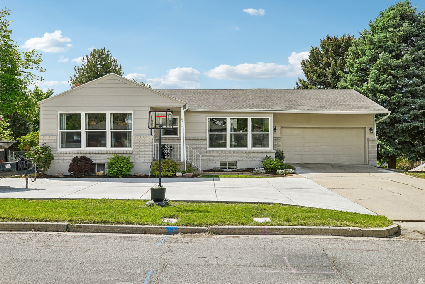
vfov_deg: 45.0
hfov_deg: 63.7
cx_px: 212
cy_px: 142
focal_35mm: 29
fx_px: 342
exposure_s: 1/250
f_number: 8
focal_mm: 29
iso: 100
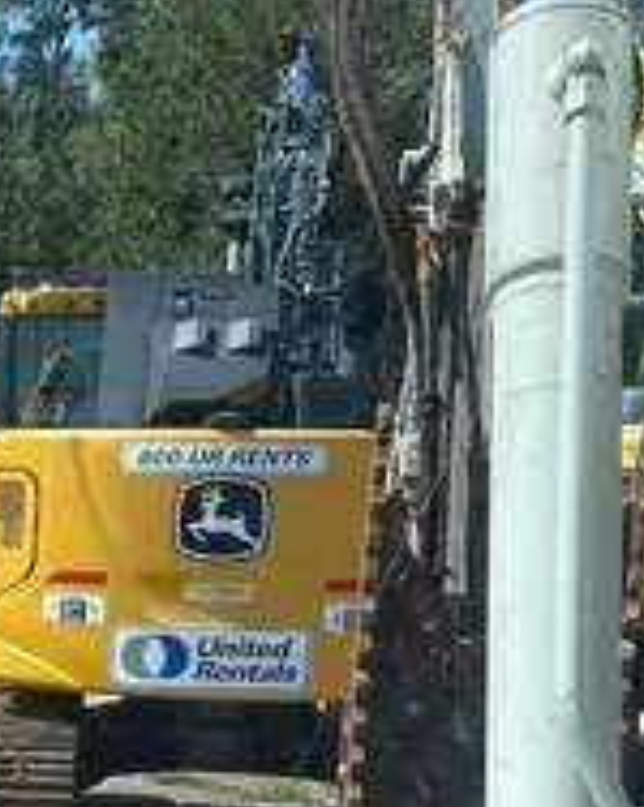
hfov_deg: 14.5
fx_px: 2363
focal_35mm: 99
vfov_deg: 18.3
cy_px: 985
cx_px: -326
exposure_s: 1/2358
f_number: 1.6
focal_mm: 5.1
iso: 50
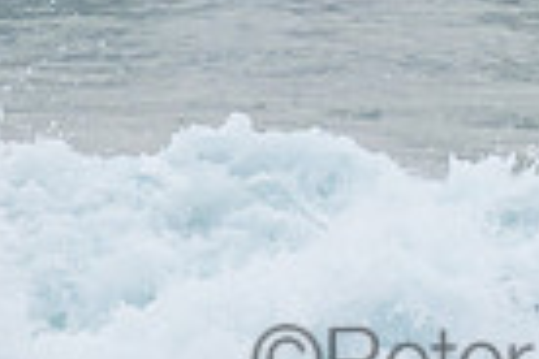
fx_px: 34568
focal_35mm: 2309
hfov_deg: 0.9
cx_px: 520
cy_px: -367
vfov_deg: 0.6
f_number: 5.6
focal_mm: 400
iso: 500
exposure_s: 1/1250
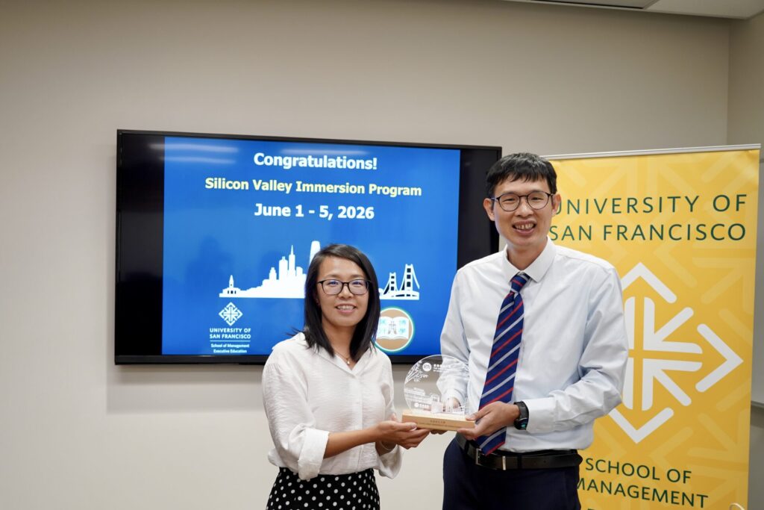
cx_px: 382
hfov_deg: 61.9
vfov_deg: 43.6
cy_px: 255
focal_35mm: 30
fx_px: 637
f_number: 4
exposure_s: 1/30
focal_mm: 30
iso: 500
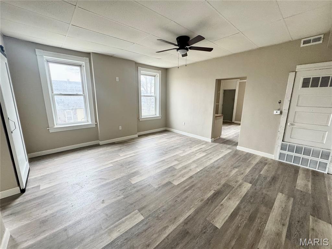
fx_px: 134
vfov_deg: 85.7
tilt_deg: -11.4
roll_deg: -0.2
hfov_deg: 102.1
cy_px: 124
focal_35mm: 14
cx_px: 166
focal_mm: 2.22
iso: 250
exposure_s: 1/99
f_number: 2.2
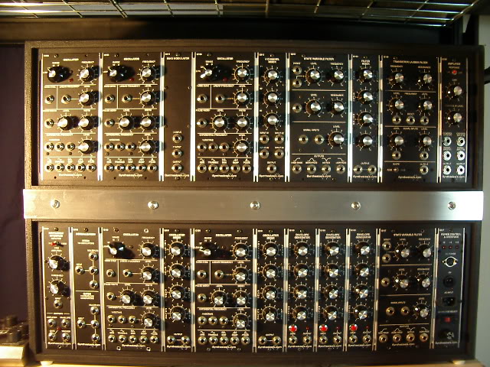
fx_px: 538
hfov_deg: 49.0
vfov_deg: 37.7
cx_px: 245
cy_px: 184
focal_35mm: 38
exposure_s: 1/4
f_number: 2.6
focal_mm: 5.8
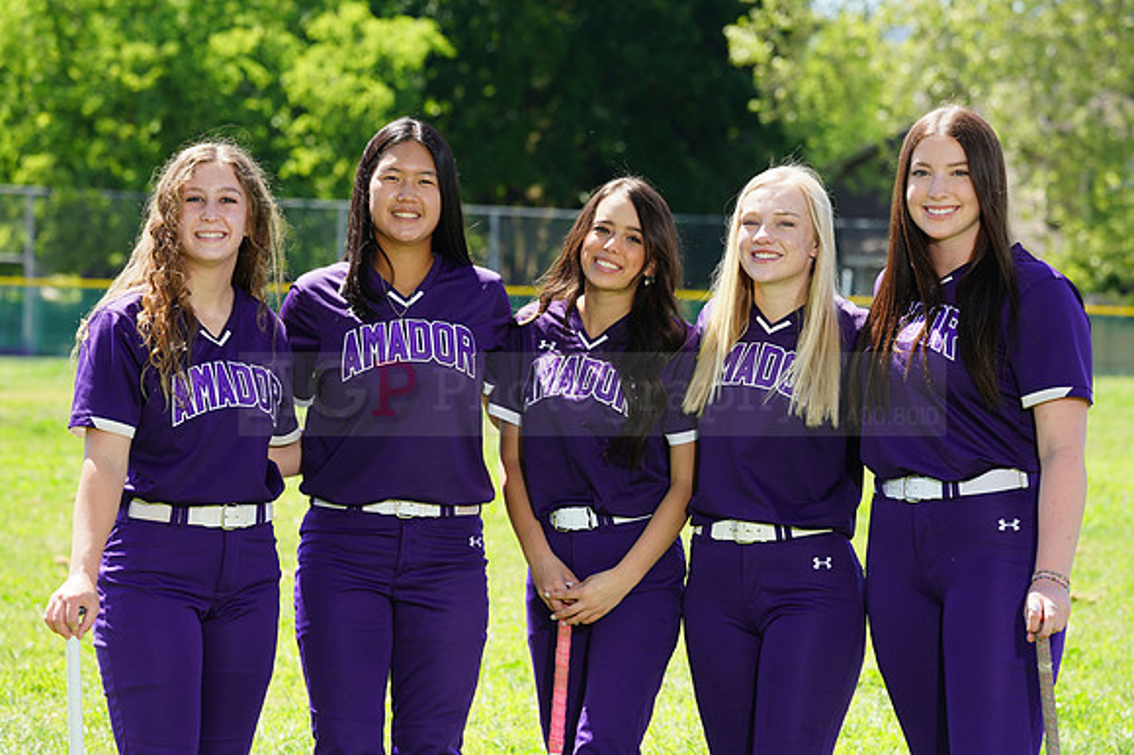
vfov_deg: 7.4
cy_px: 378
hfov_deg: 11.1
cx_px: 567
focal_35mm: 185
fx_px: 5824
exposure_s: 1/200
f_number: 9
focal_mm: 185
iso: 200
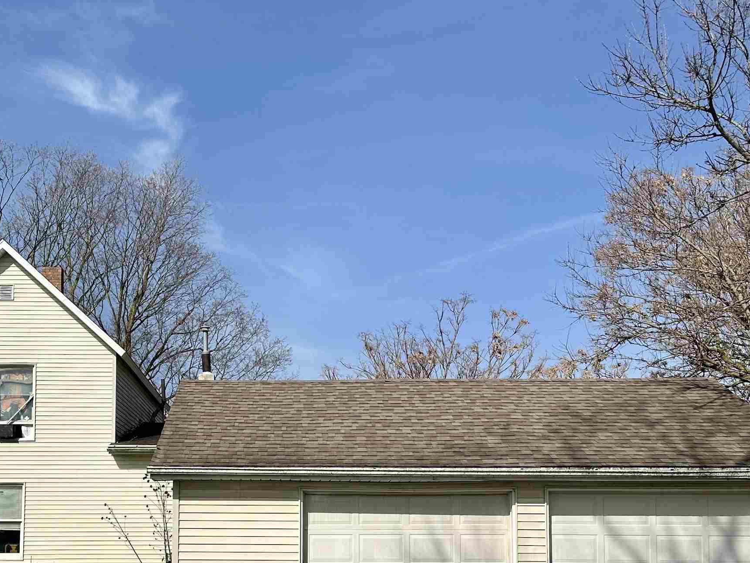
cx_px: 262
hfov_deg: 43.4
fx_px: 932
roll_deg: -0.5
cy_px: 468
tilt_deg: +3.8
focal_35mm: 43
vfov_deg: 32.5
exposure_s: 1/9709
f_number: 1.78
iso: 80
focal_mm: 6.86
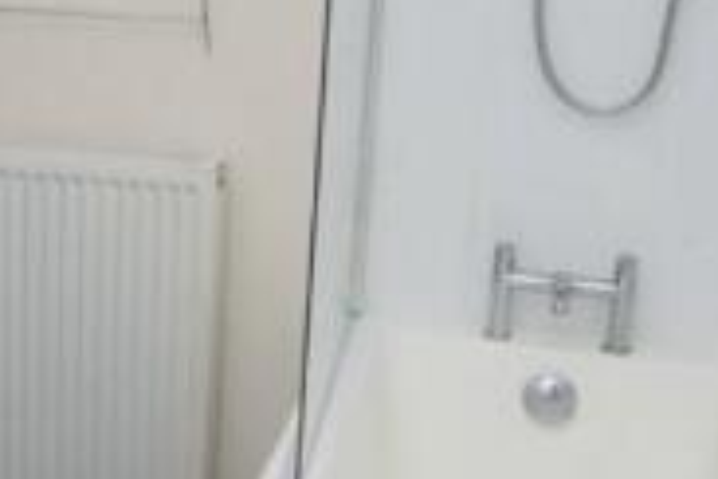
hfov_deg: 21.9
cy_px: 147
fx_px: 1715
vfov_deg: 15.8
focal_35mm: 86
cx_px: -135
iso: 3200
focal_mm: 16
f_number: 22
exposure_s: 1/10
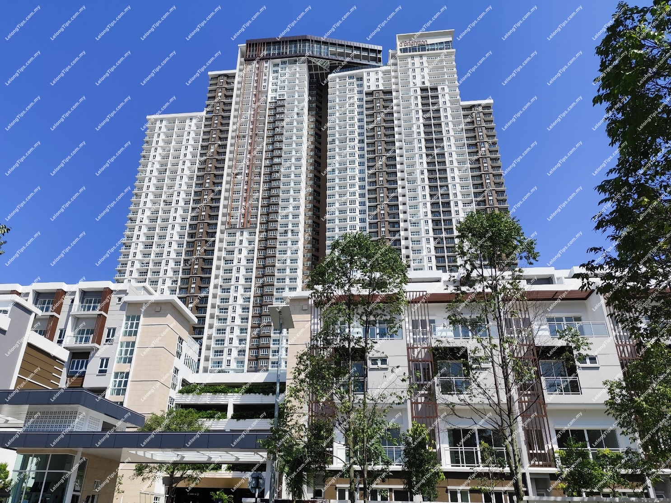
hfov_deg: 73.9
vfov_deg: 58.9
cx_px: 336
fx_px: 446
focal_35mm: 23
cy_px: 252
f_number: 1.65
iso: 50
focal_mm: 6.14
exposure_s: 1/1301
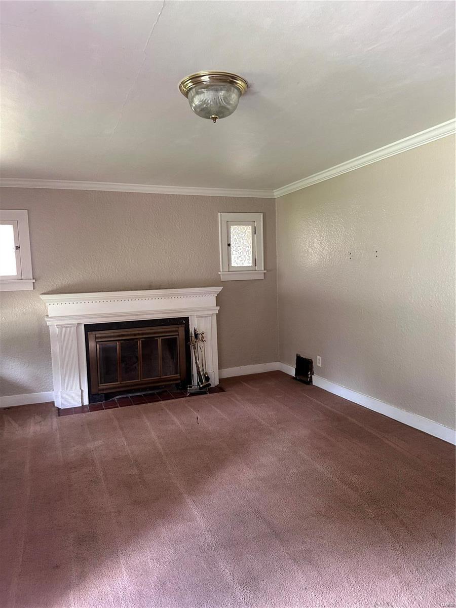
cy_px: 304
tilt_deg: -3.5
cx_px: 228
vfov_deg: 71.6
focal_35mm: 24
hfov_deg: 56.8
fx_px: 422
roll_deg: +0.8
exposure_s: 1/60
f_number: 1.78
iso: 250
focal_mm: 6.86
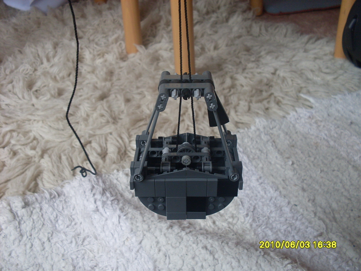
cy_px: 136
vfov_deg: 37.7
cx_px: 180
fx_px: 396
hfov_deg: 49.0
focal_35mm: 38
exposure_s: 1/90
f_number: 2.8
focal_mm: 6.3
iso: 100
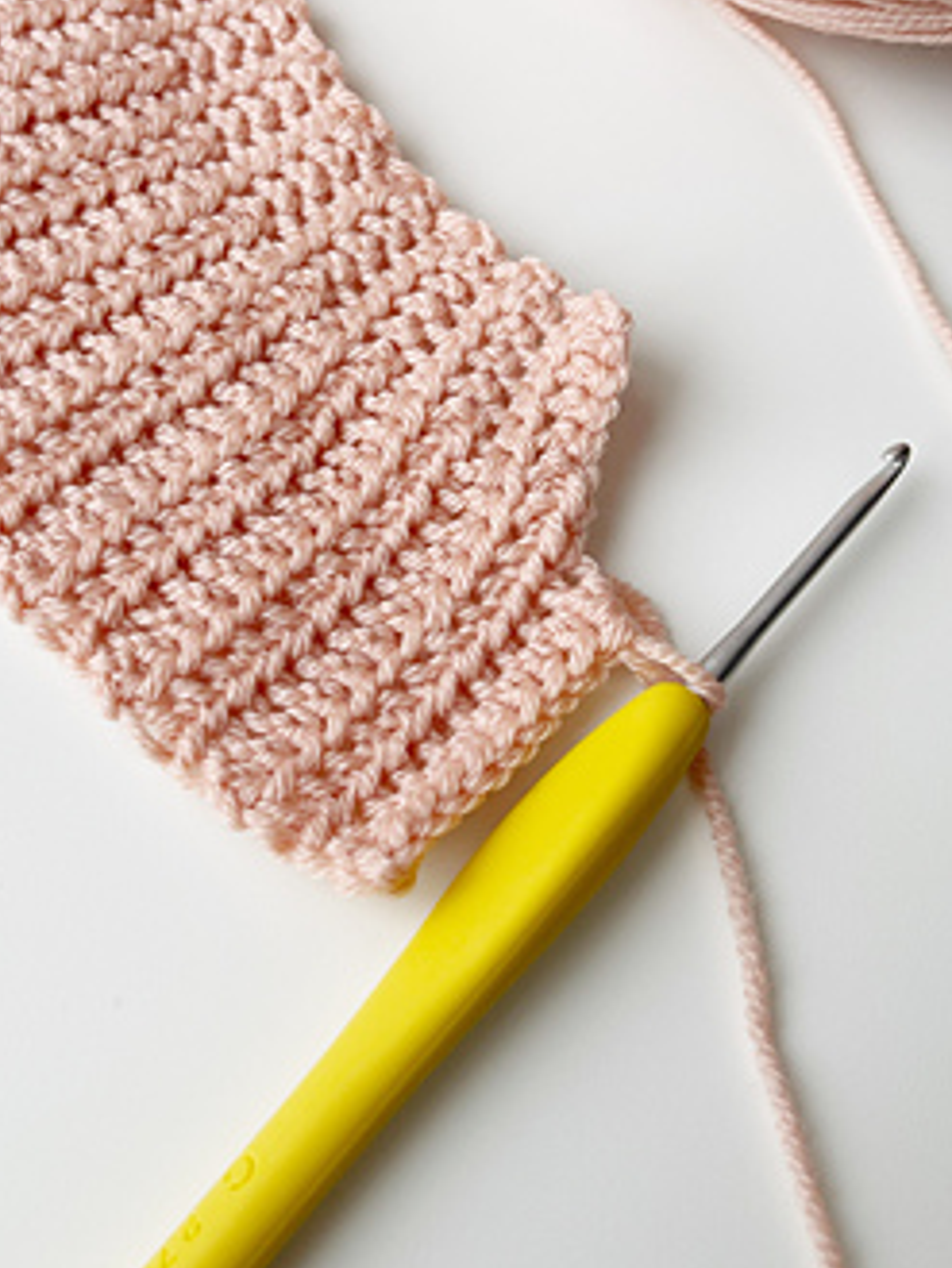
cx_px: 326
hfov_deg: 37.4
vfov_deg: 48.1
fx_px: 1393
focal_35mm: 38
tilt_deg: -66.0
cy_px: 416
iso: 32
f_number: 1.6
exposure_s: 1/901
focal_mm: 5.1
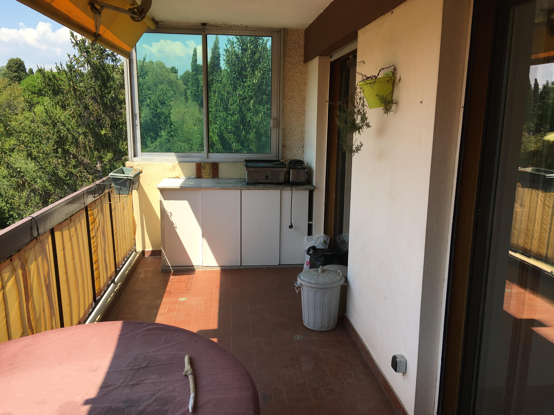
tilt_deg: -12.4
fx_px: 464
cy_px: 208
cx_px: 277
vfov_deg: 48.2
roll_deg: -1.8
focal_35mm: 29
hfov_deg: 61.7
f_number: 2.2
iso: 25
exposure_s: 1/754
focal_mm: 4.15
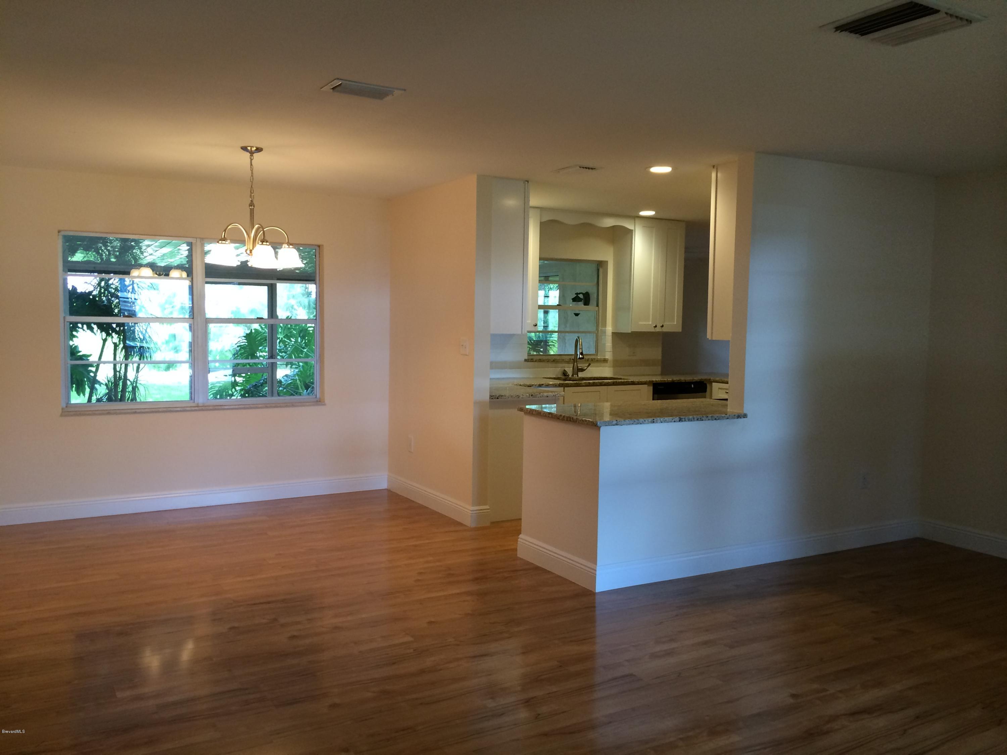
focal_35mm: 30
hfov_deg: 60.0
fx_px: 873
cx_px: 504
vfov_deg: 46.8
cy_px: 378
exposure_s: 1/30
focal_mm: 4.12
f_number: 2.2
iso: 64
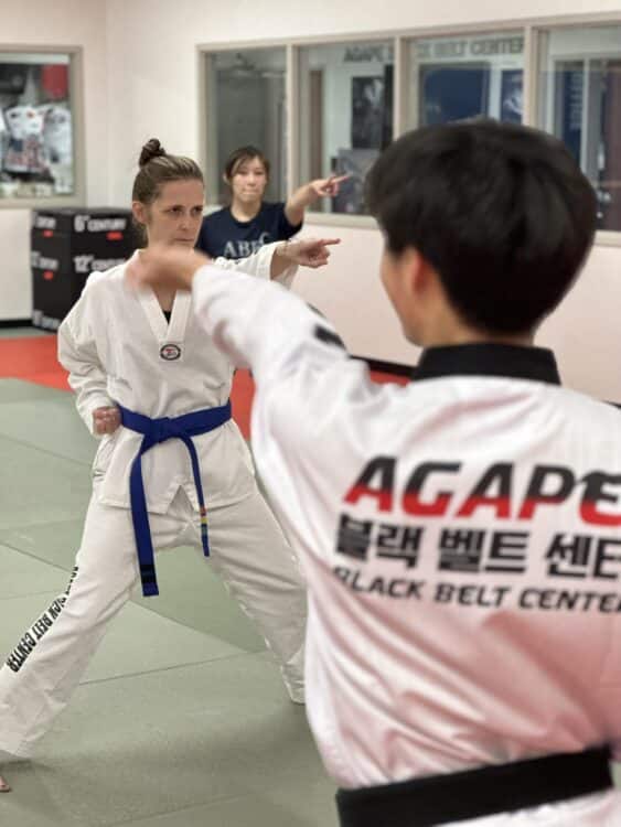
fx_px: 1841
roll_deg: +0.4
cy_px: 414
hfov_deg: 19.1
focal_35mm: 77
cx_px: 310
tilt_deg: -9.3
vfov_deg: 25.3
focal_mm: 9
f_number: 2.8
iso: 125
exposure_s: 1/40
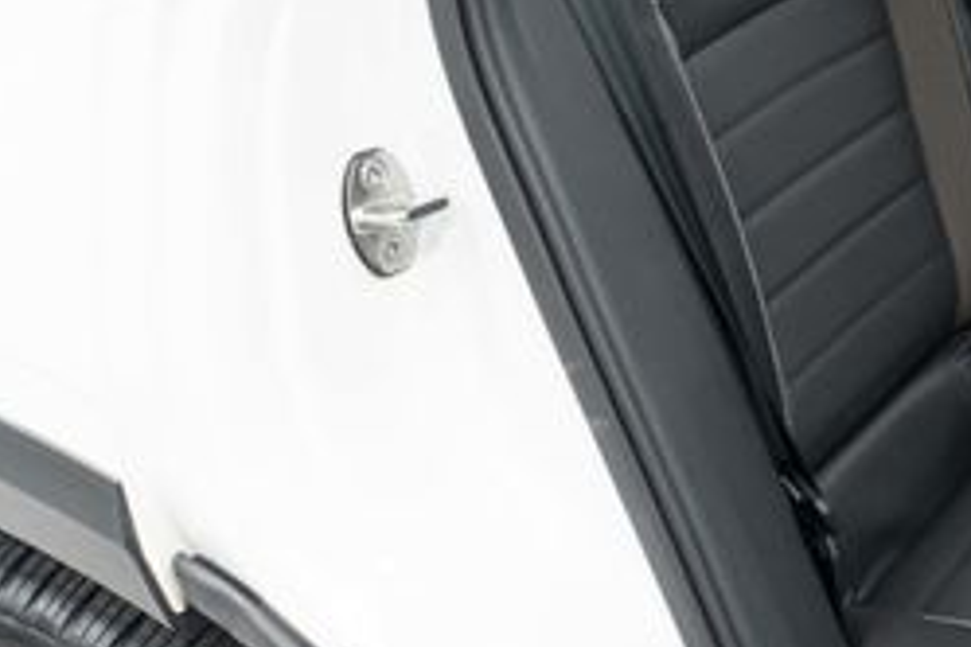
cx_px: 1018
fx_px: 1942
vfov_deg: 18.8
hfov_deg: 26.3
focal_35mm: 72
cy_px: 134
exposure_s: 1/40
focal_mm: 28
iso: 800
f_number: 3.2
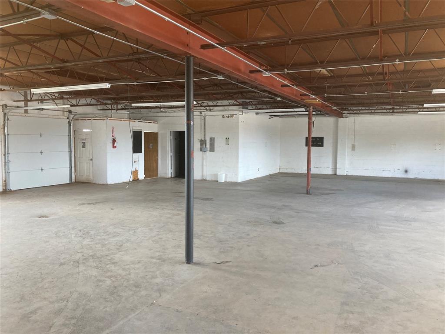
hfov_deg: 63.4
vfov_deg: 49.7
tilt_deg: -2.9
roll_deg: -0.3
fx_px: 360
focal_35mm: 28
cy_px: 167
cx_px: 222
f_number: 1.8
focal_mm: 3.99
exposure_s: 1/60
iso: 125
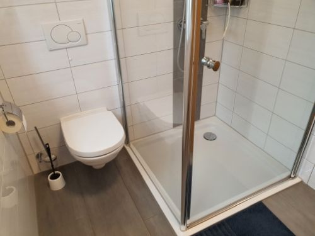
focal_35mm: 26
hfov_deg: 67.3
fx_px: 237
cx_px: 158
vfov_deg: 53.1
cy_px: 118
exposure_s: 1/100
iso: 320
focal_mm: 4.3
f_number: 2.4
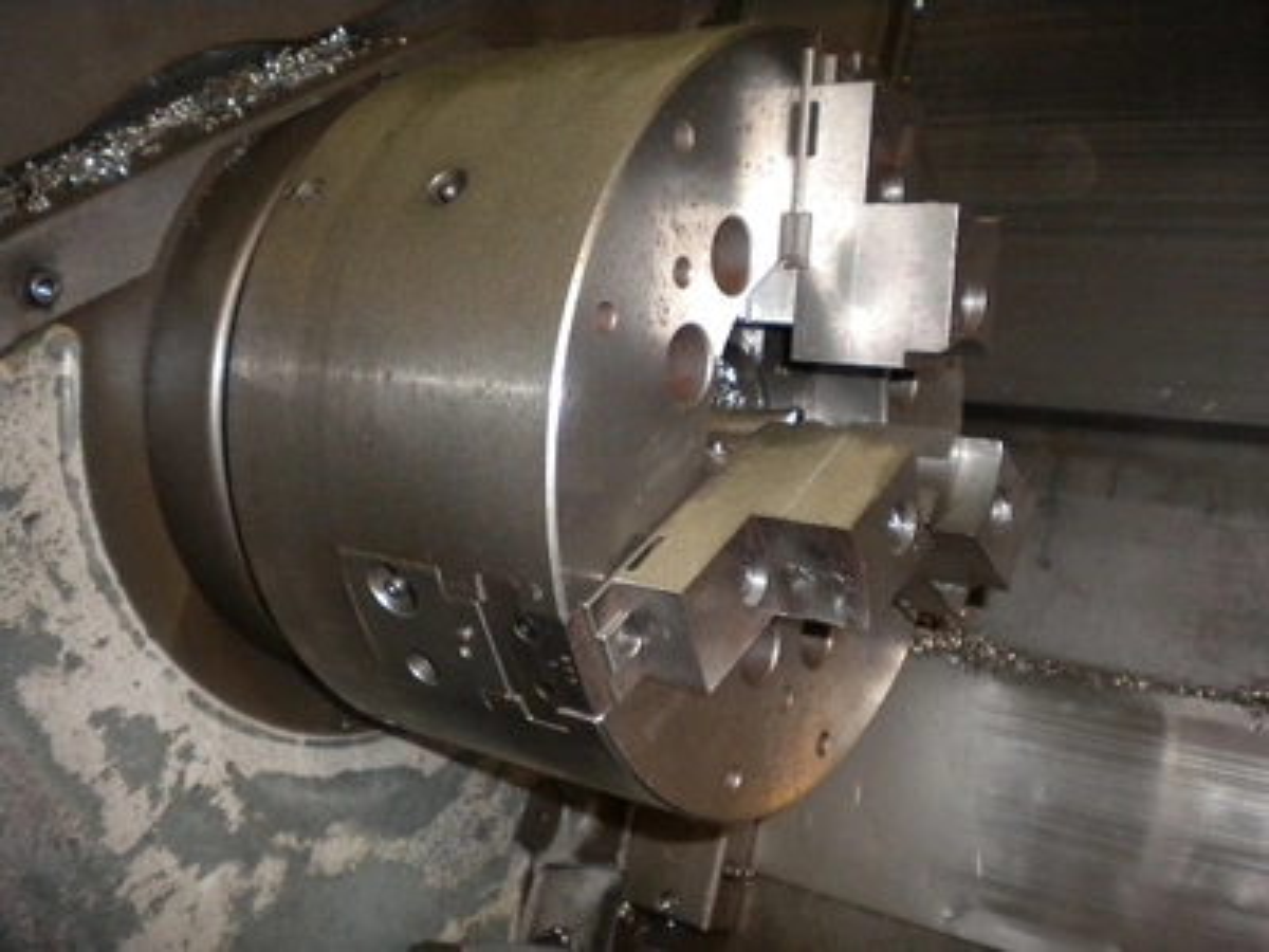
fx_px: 1283
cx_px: 634
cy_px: 476
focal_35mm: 35
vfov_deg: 40.7
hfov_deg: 52.6
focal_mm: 6.3
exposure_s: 1/30
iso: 400
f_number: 3.1
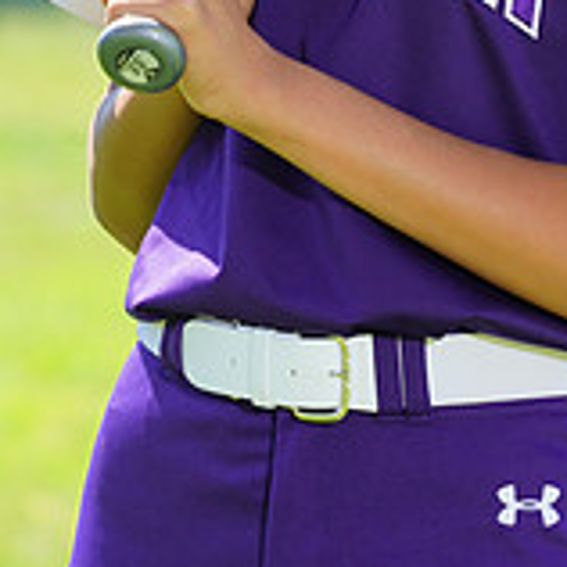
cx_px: 452
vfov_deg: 1.9
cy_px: -406
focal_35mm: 946
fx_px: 17531
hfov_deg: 1.9
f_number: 10
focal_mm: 303
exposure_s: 1/125
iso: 200
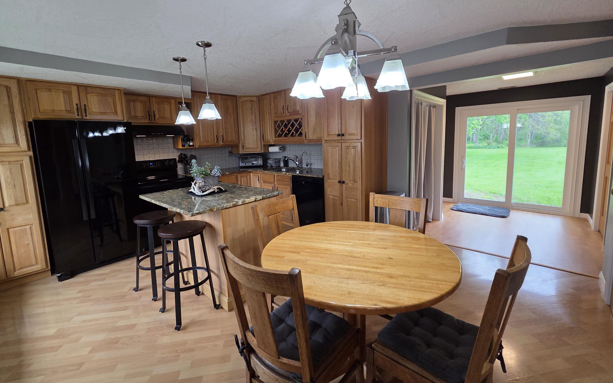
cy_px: 172
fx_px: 234
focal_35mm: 14
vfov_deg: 78.4
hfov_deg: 105.3
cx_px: 306
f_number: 2.2
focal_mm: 2.2
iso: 200
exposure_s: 1/120
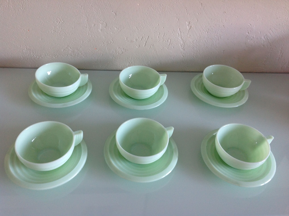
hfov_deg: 52.7
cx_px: 144
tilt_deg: -42.5
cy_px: 108
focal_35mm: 35
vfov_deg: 40.6
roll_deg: -6.3
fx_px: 292
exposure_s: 1/15
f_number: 2.4
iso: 80
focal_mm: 4.28
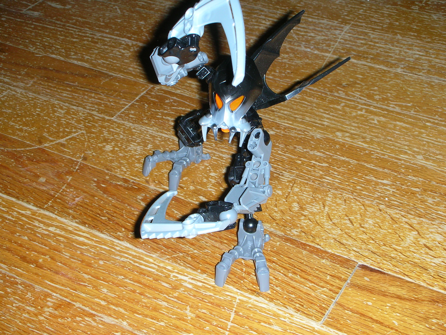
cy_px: 168
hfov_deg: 31.7
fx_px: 786
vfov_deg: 24.0
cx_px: 223
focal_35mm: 61
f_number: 4
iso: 50
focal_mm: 10.1
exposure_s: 1/120
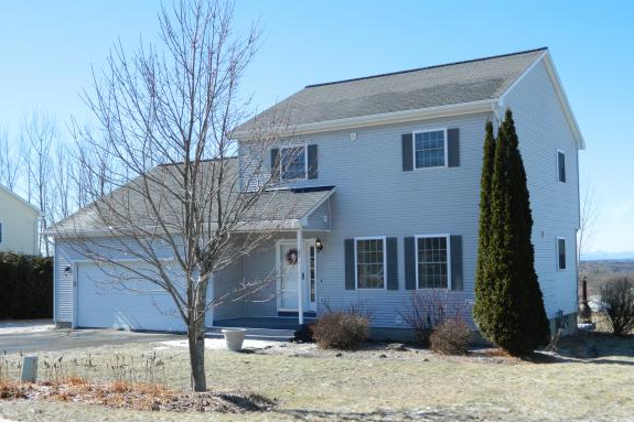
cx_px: 316
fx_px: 757
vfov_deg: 31.2
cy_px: 229
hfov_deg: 45.4
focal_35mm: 43
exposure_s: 1/800
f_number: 3.5
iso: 110
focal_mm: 7.3
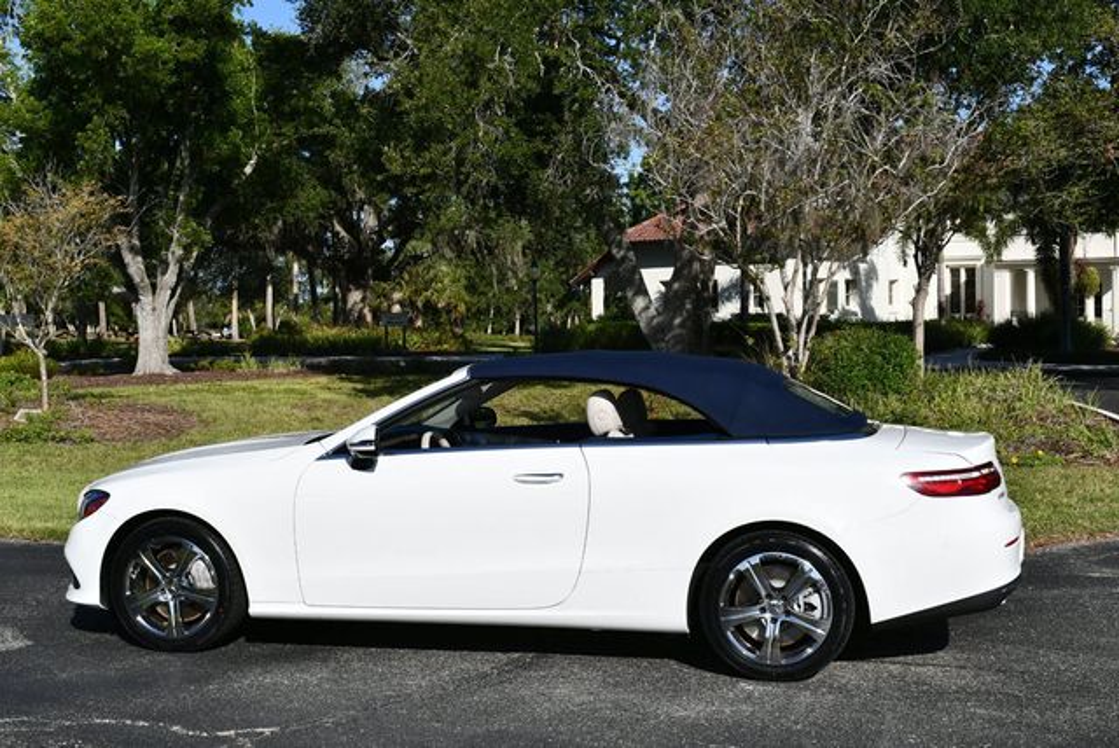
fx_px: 1369
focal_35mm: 44
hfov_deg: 44.5
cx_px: 560
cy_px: 374
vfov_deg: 30.6
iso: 100
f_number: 9
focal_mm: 22
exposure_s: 1/320
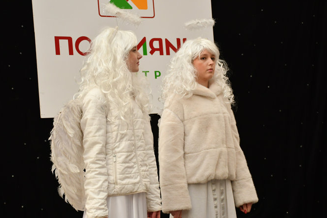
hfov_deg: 25.1
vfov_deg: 16.8
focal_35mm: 81
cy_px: 126
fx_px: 736
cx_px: 157
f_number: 4.5
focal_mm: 45
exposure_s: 1/250
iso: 1250
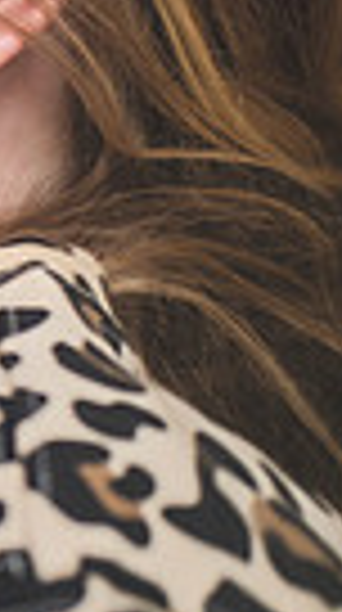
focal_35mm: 224
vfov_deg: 9.6
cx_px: -868
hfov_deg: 5.0
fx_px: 3629
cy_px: 38
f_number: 2.8
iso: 200
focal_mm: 50
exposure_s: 1/200
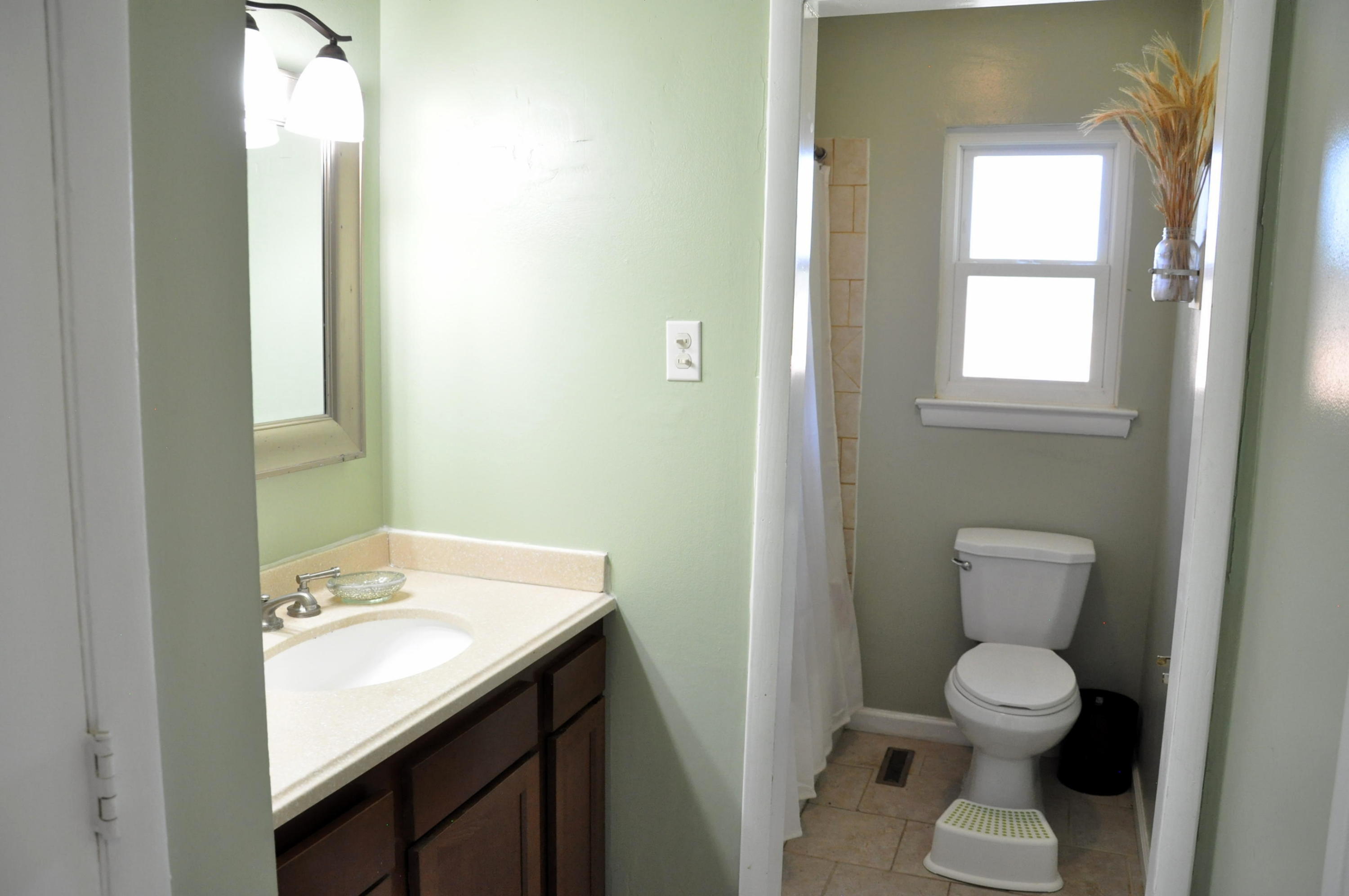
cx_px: 674
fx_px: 1010
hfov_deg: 67.4
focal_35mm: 27
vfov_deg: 47.8
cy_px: 448
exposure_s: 1/60
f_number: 5
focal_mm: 18
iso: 1250
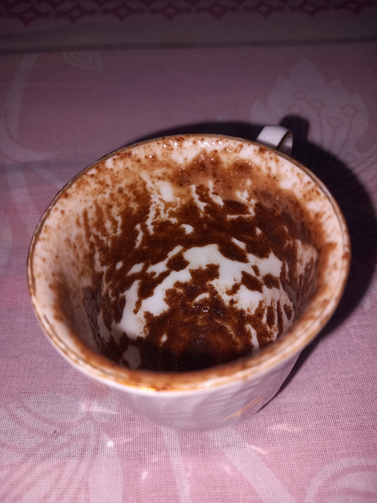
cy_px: 252
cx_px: 188
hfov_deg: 51.4
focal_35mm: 27
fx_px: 392
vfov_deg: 65.3
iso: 25
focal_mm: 4
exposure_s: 1/100
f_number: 1.8
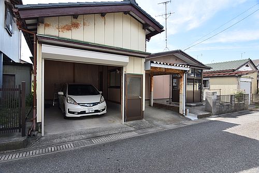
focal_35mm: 18
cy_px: 86
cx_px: 130
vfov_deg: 67.3
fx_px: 129
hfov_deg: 90.0
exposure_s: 1/320
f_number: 8
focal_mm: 12
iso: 200
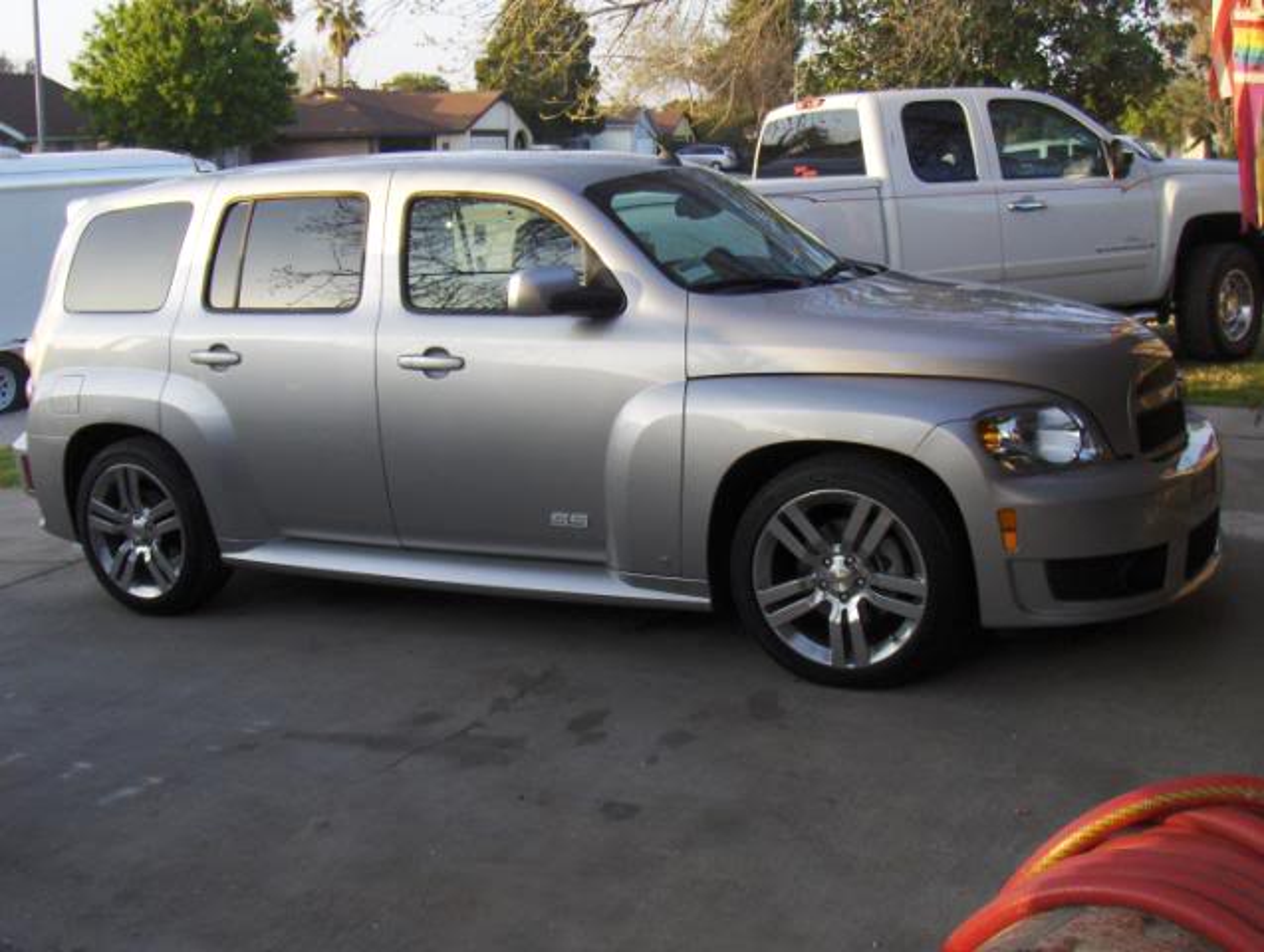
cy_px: 476
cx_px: 632
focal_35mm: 41
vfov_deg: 35.2
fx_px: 1500
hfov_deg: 45.7
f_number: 3.5
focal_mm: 6.5
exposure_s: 1/191
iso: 121
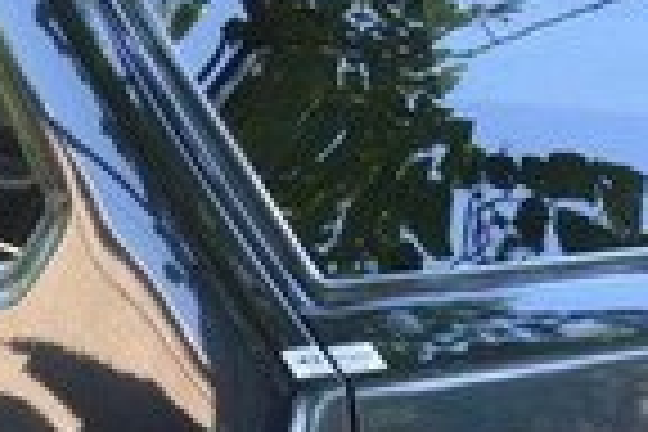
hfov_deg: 9.3
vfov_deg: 6.2
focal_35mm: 220
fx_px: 3960
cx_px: 194
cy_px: 646
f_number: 4.8
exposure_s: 1/500
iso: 1250
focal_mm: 32
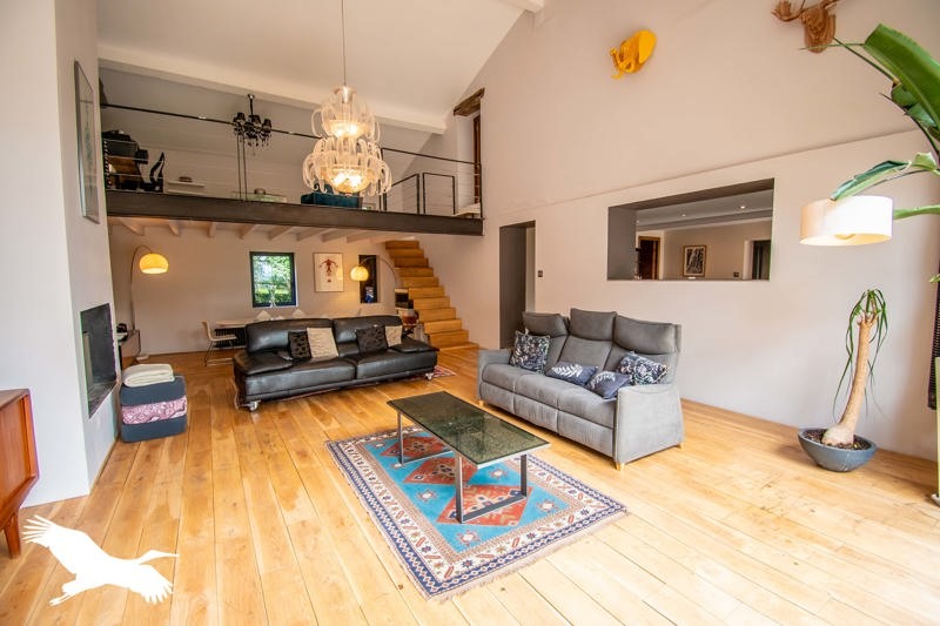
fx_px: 392
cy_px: 313
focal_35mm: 15
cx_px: 470
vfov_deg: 77.3
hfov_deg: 100.4
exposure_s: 1/100
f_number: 5
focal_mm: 10
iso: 500
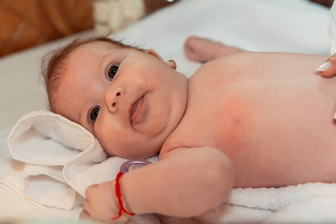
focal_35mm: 82
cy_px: 86
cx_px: 128
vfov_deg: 16.7
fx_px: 761
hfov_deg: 24.8
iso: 2500
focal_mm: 66
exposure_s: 1/250
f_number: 3.5
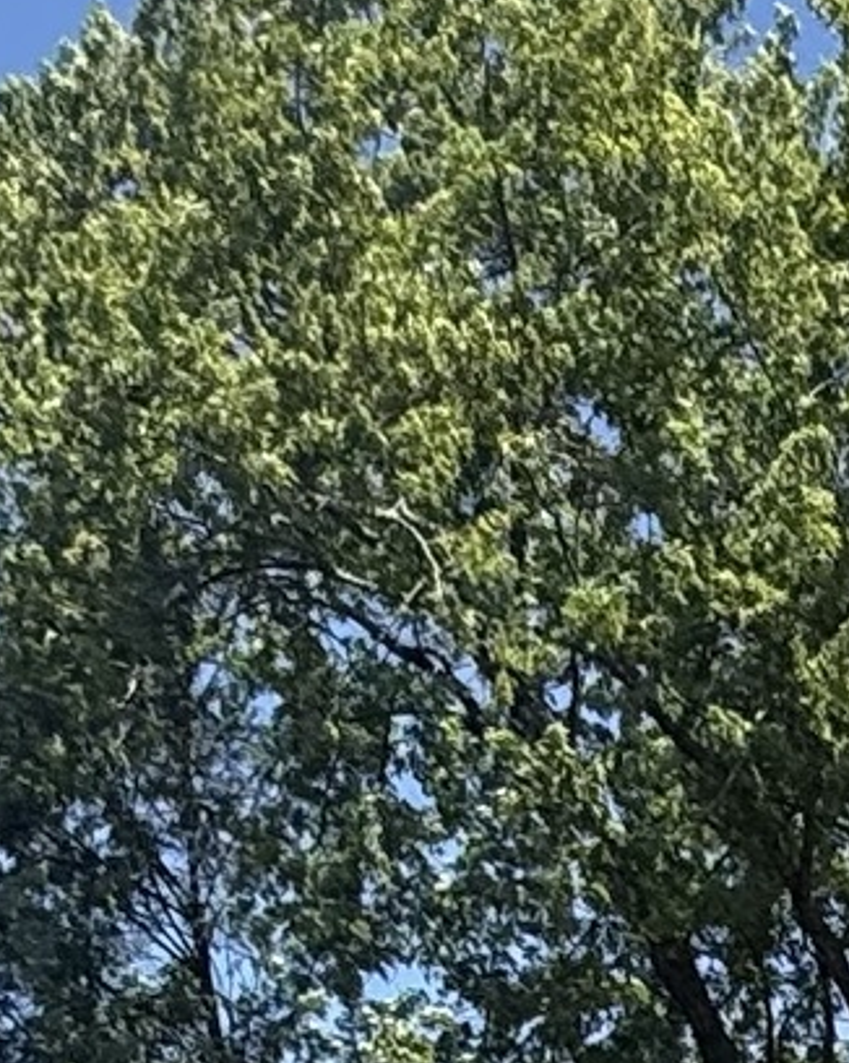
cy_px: 2462
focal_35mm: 103
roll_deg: -2.7
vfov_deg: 13.9
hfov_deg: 13.1
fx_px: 3238
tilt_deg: -4.8
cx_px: 1672
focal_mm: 2.22
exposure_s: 1/1105
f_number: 2.2
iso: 50
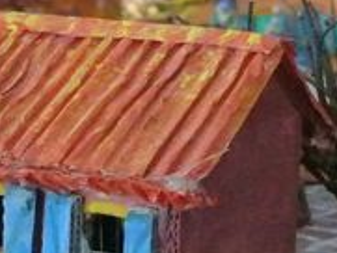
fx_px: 1413
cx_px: 279
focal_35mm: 145
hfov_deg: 13.5
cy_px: 68
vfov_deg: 10.2
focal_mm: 12.7
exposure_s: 1/50
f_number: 5.6
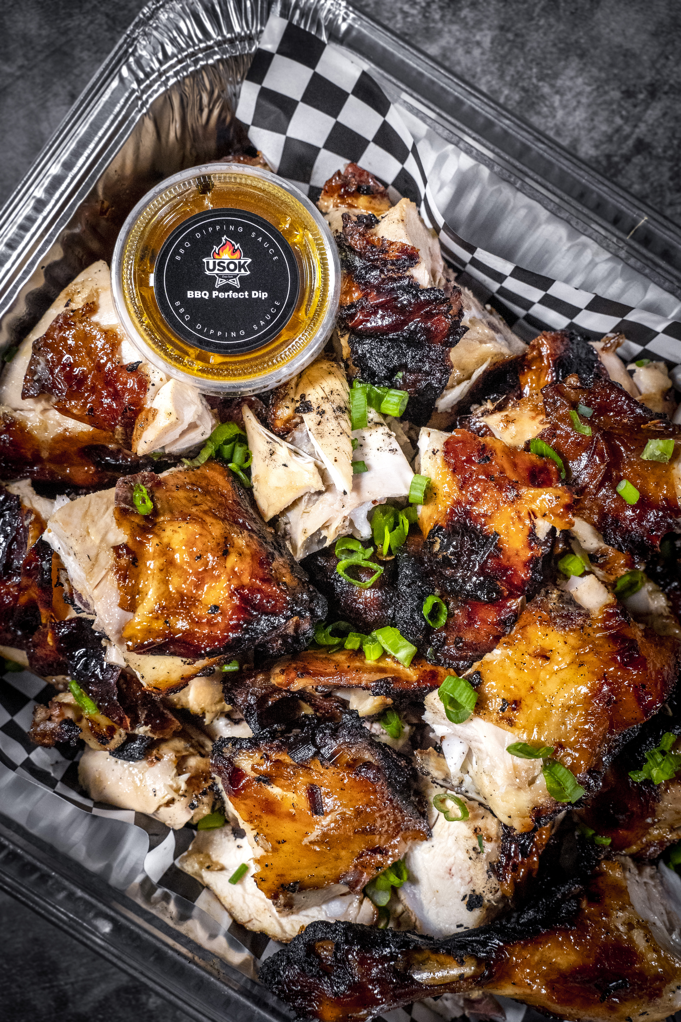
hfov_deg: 36.9
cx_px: 340
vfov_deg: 53.1
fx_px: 1021
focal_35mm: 36
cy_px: 511
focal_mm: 36
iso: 10000
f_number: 8
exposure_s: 1/160
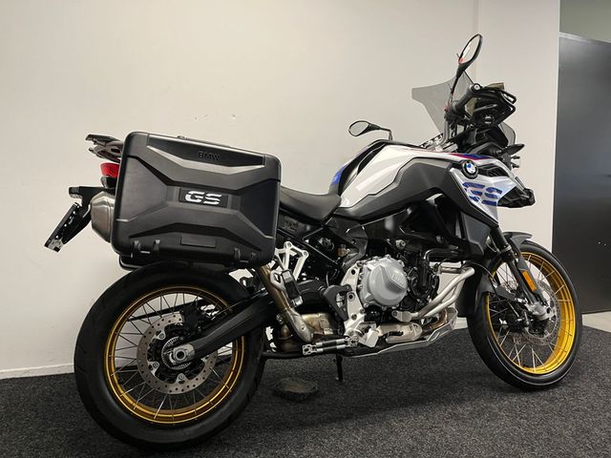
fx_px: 459
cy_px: 229
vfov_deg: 53.1
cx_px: 306
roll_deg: -0.5
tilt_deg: -2.1
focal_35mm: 26
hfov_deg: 67.3
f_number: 1.6
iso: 80
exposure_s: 1/50
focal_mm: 5.1
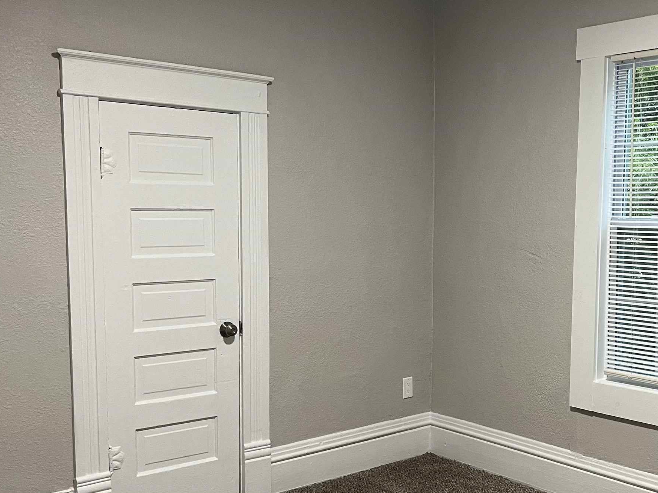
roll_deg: -0.8
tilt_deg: -5.6
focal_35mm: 45
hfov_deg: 40.8
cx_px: 500
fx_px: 855
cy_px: 289
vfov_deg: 32.1
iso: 250
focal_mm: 5.7
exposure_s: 1/60
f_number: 1.5
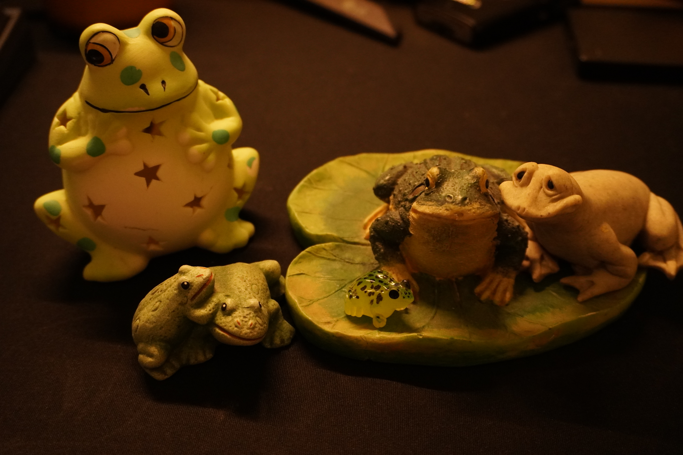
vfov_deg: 36.9
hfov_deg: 53.1
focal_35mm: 36
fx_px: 683
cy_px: 228
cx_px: 342
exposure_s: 1/40
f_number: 4.5
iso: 2500
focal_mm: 24
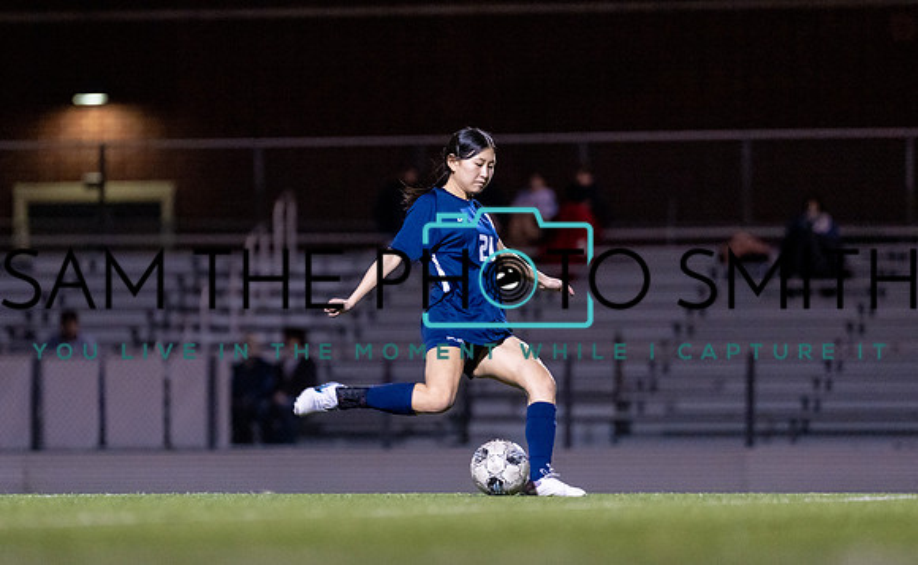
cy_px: 293
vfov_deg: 4.4
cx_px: 374
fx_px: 7327
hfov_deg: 7.2
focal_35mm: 294
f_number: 2.8
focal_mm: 200
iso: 3200
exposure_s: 1/1000
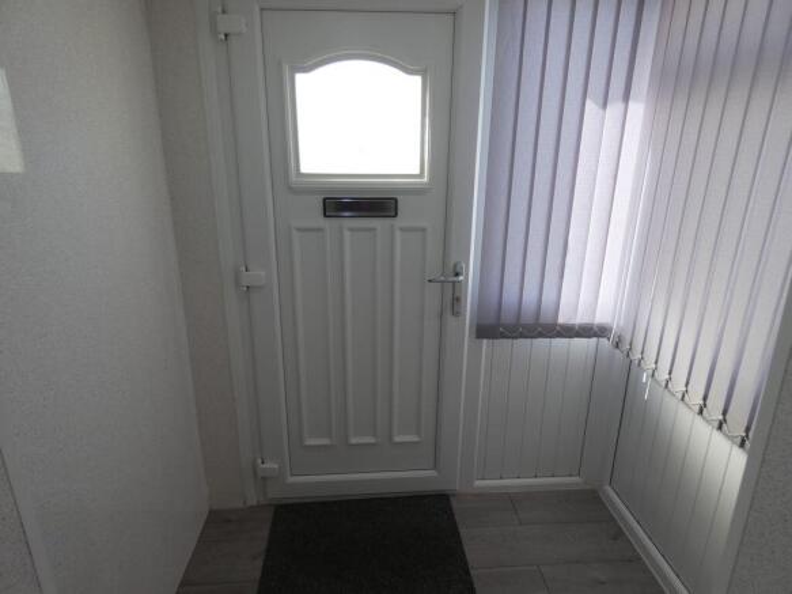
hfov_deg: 81.8
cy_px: 297
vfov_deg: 66.0
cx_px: 396
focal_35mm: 20
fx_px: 457
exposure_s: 1/125
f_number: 2.8
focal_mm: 3.6
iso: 80
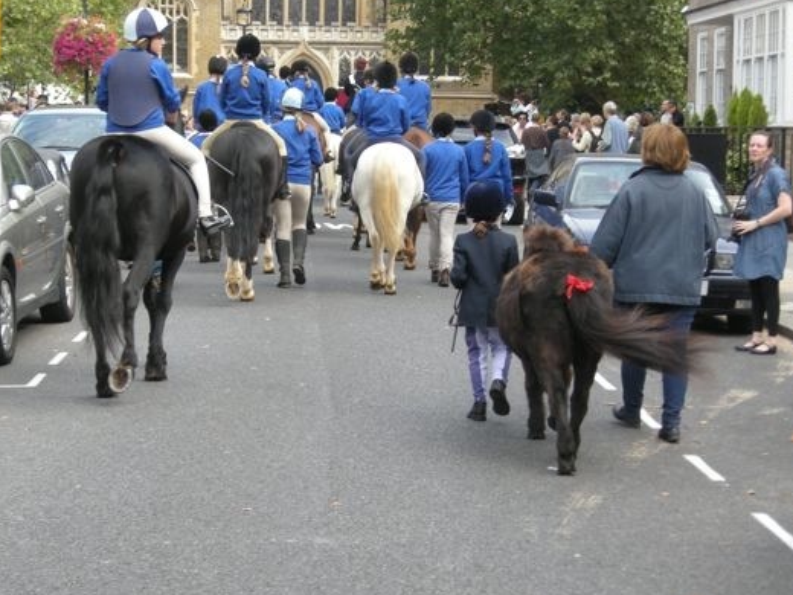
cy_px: 320
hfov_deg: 21.5
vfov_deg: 16.2
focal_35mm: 91
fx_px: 2085
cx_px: 401
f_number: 3.9
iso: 64
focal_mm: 15.7
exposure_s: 1/90.2
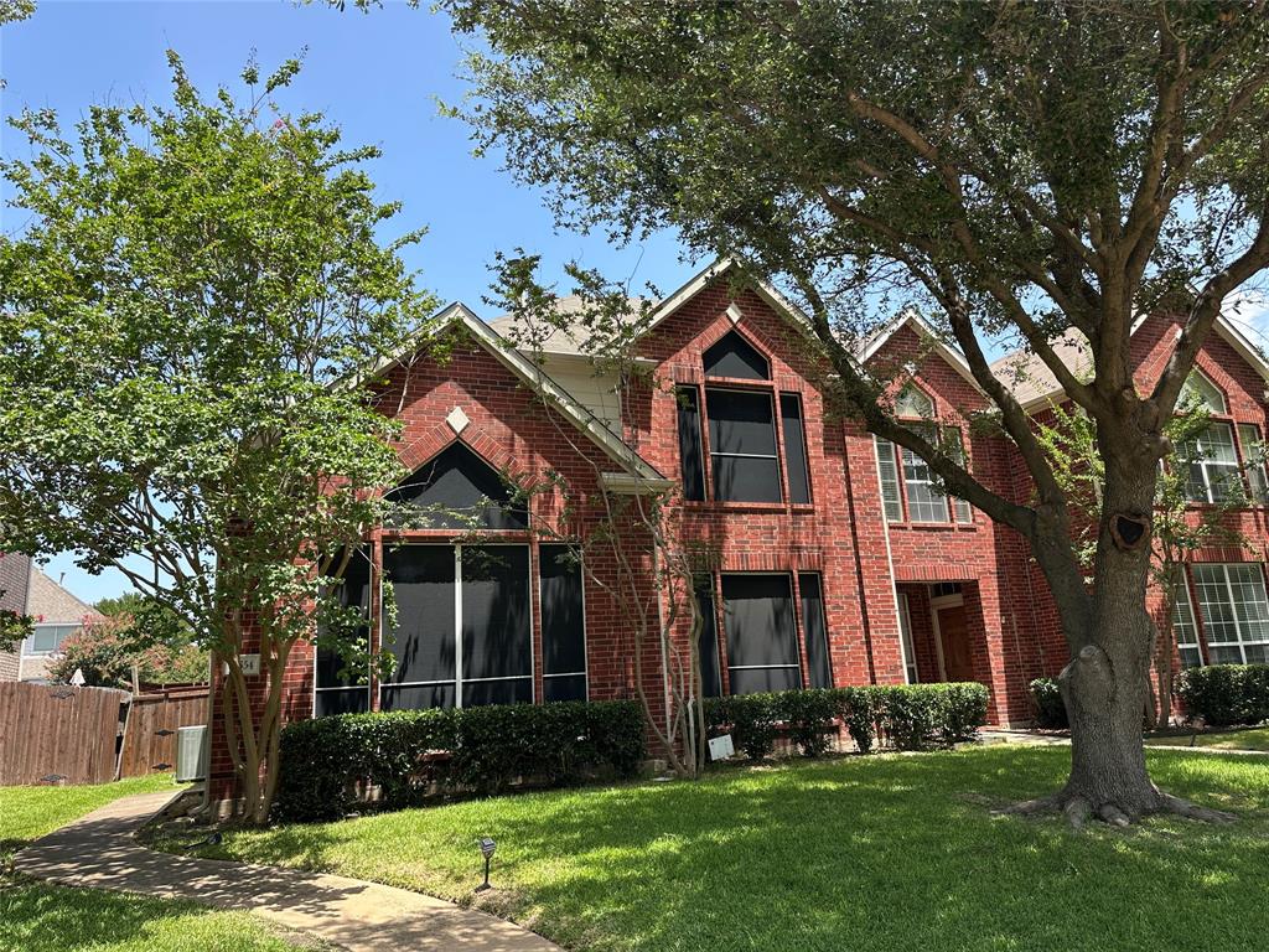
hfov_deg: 71.6
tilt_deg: +13.3
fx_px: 880
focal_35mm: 24
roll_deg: +3.4
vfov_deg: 56.8
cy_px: 476
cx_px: 634
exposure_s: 1/1304
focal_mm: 6.86
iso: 80
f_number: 1.78
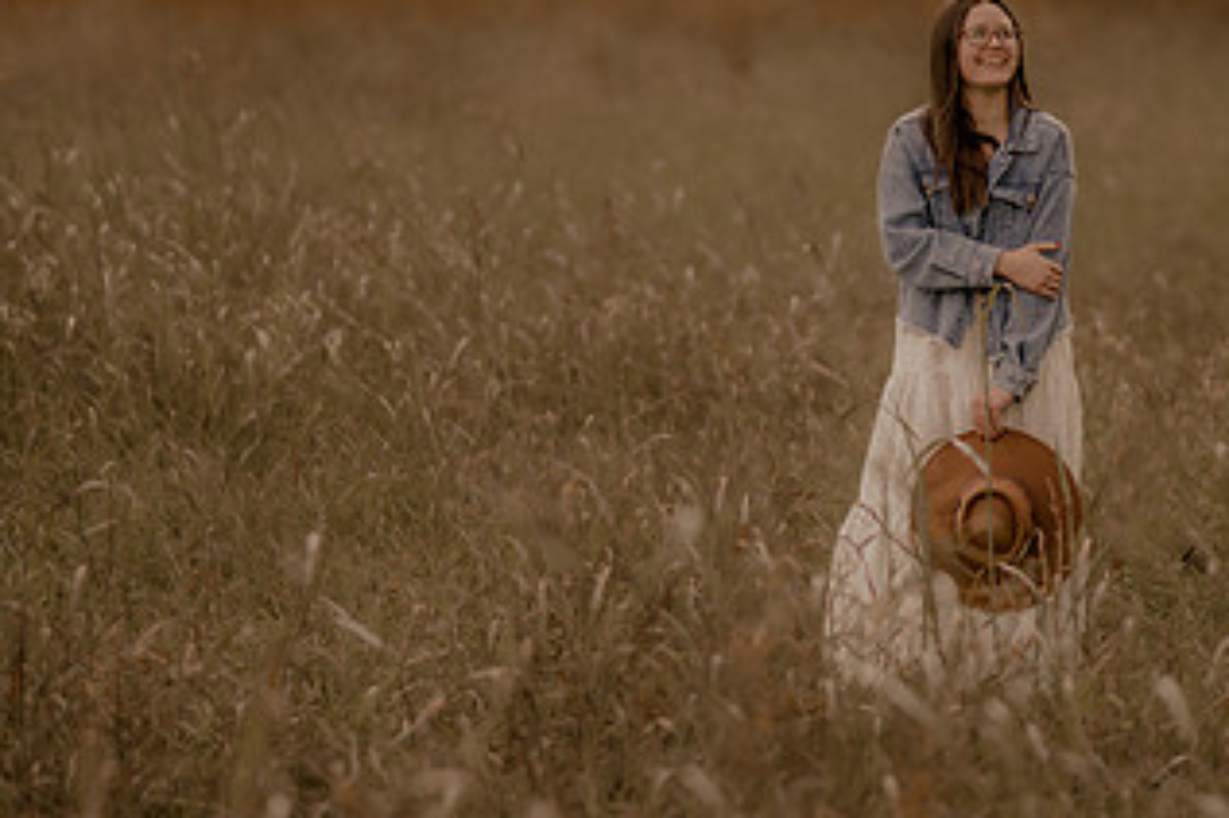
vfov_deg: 8.0
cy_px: 297
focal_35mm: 171
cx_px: 927
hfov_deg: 12.0
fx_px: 5834
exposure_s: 1/3200
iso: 200
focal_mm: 85
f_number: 1.4
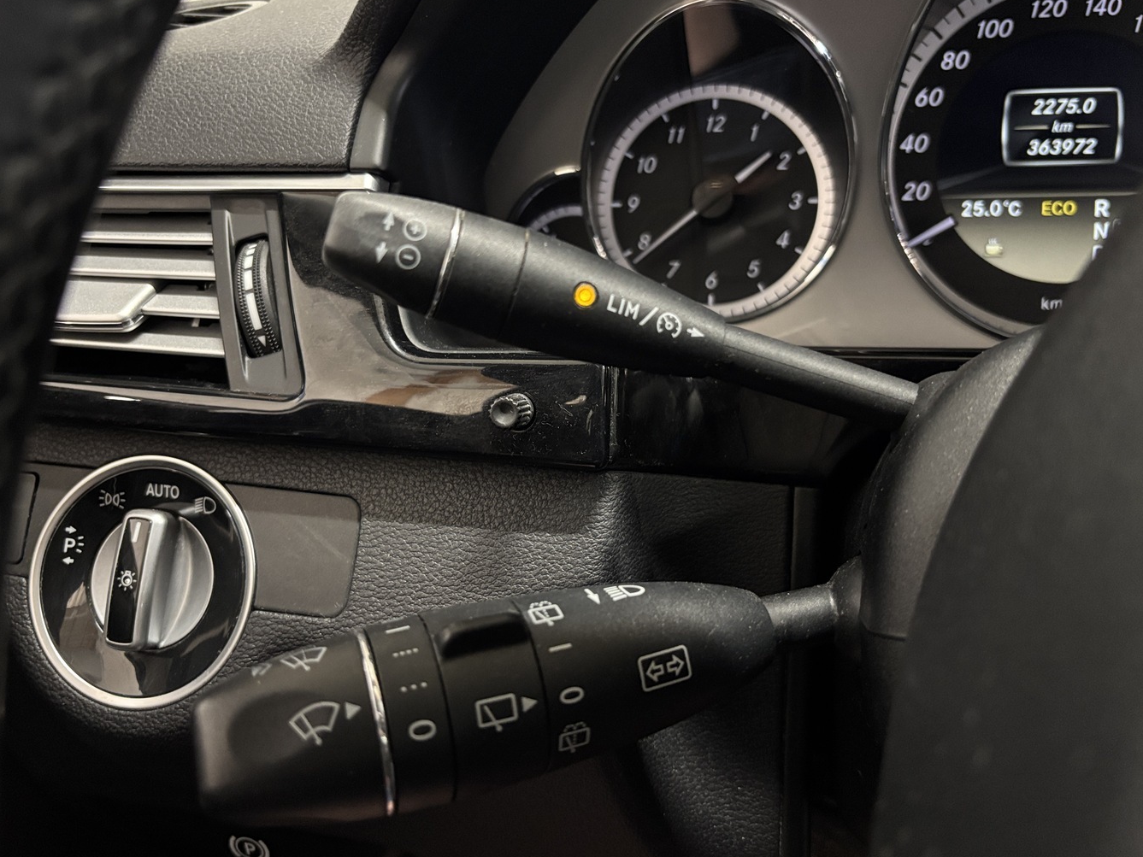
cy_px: 408
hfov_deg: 63.4
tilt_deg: -19.9
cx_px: 566
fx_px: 925
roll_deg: +2.6
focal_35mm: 28
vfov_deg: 49.7
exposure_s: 1/25
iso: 640
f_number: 1.6
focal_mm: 5.96
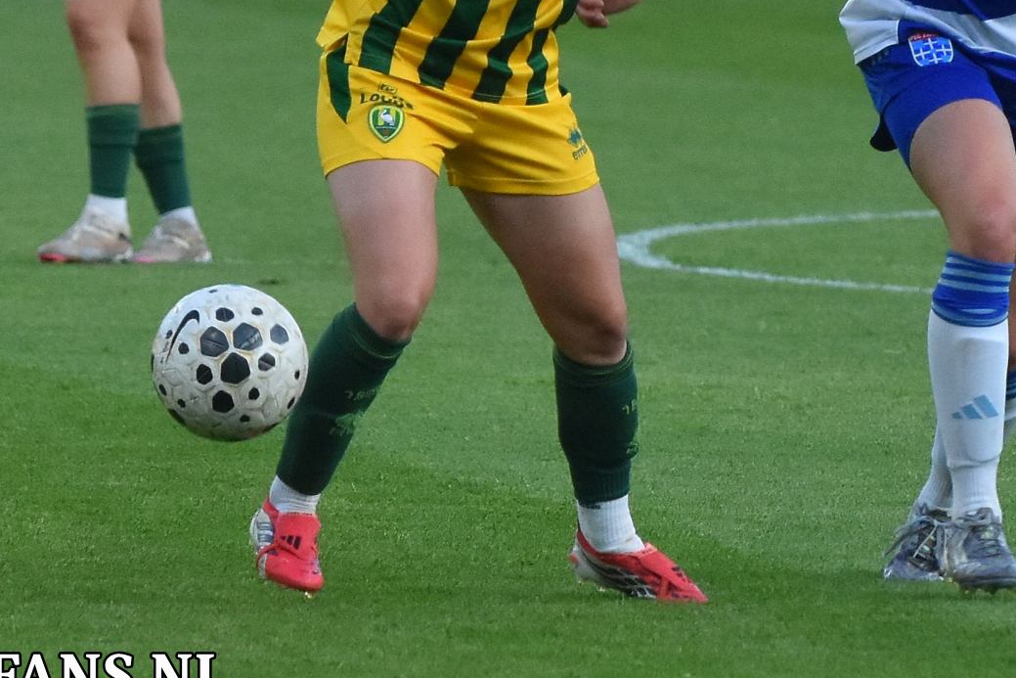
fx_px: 13687
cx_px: 720
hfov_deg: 4.3
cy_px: 74
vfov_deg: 2.8
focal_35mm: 485
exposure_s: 1/1250
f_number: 4
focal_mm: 175
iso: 1250
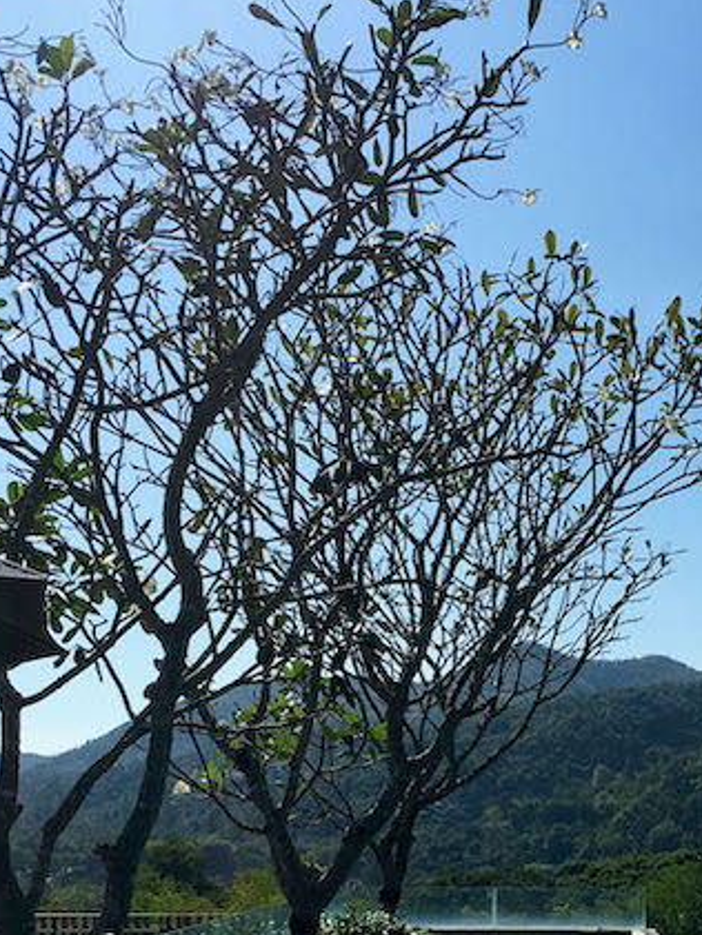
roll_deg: -0.3
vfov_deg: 30.7
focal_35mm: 62
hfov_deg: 23.3
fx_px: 1676
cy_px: 690
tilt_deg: +5.5
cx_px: 575
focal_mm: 4.15
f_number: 2.2
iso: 25
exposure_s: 1/2747
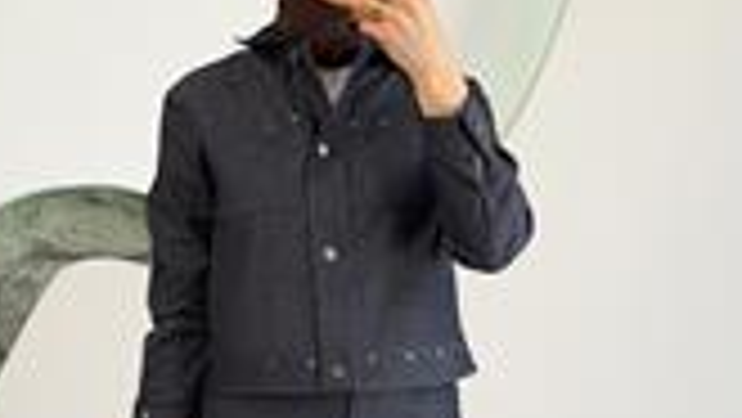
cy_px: 407
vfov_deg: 9.2
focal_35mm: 131
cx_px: 342
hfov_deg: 16.4
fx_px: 2579
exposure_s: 1/204
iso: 50
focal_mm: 6.76
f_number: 1.78
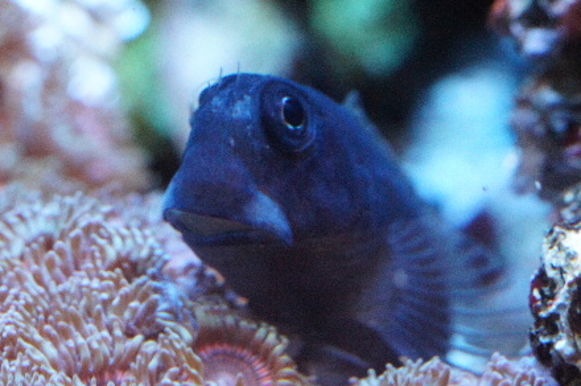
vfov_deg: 18.1
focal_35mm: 75
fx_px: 1209
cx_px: 290
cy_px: 193
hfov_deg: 27.0
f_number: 11
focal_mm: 50
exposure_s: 1/80
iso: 6400
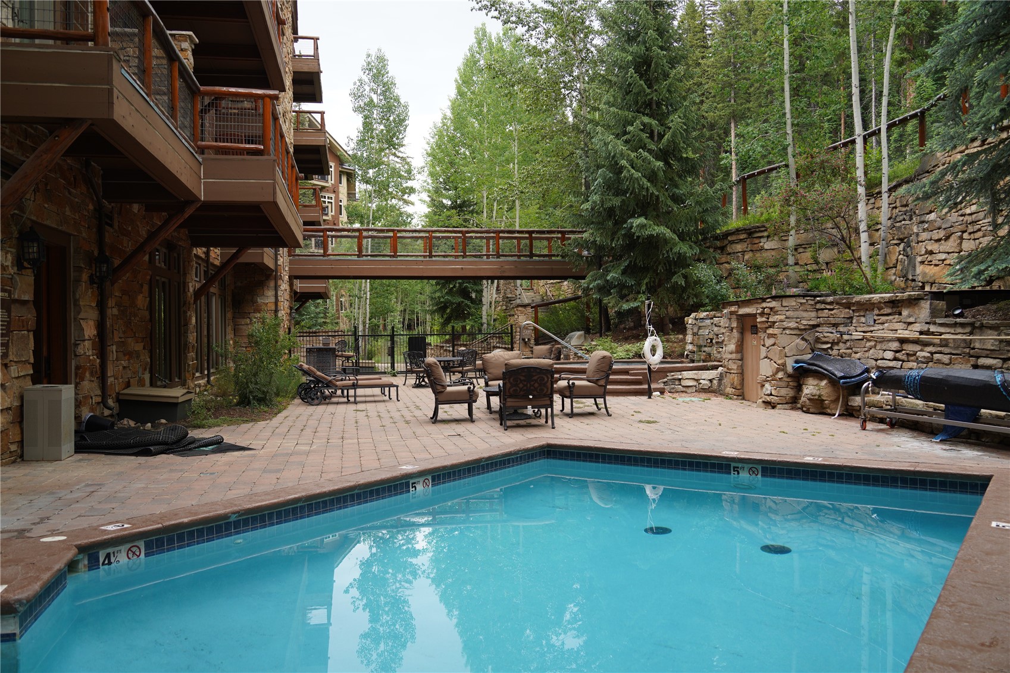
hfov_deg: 65.5
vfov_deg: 46.4
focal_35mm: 28
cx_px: 505
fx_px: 785
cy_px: 336
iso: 250
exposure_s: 1/200
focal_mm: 28
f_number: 4
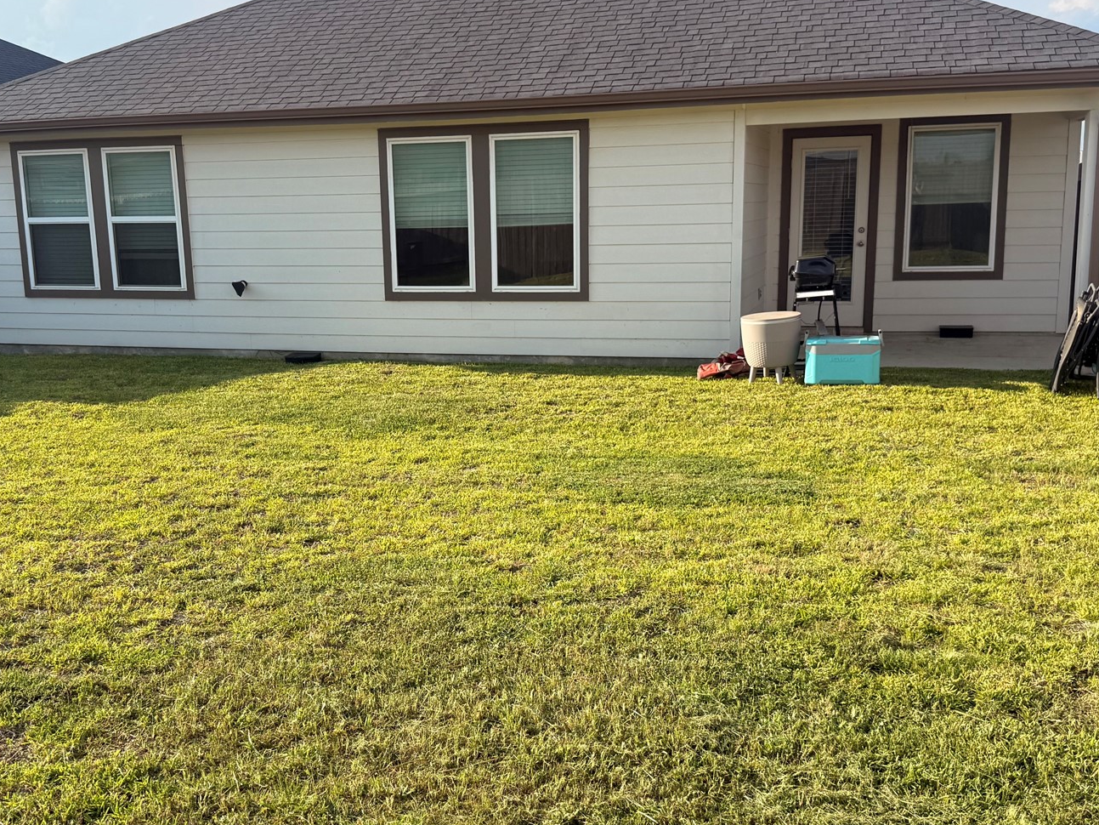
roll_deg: +1.0
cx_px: 477
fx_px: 1207
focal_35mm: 38
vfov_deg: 37.7
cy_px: 437
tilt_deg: -11.0
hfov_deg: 48.8
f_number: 1.78
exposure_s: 1/2611
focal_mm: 6.76
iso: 80
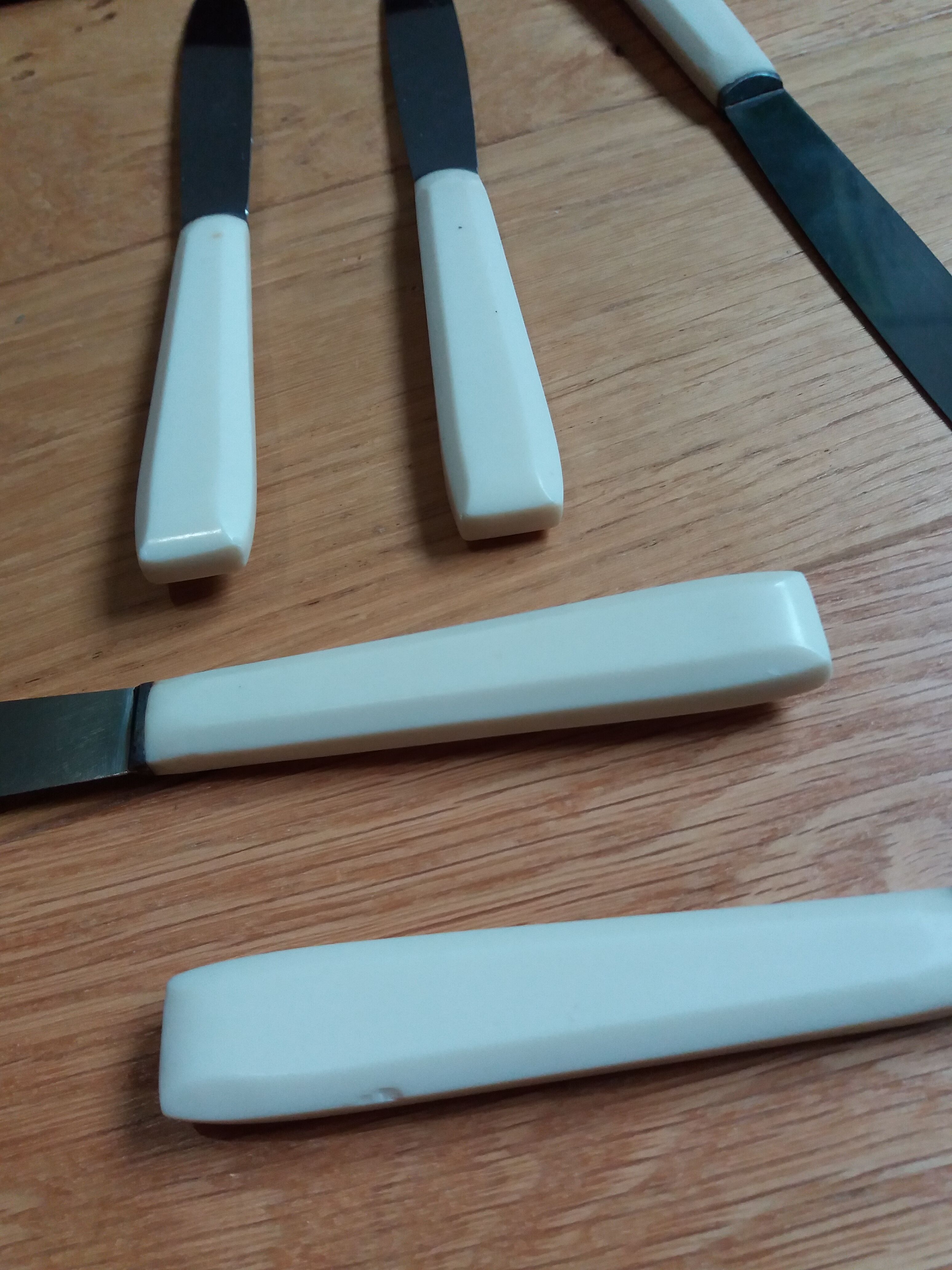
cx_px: 476
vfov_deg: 63.4
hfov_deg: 49.7
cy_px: 635
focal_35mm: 28
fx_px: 1027
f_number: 1.9
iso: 160
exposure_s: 1/30
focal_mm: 3.7
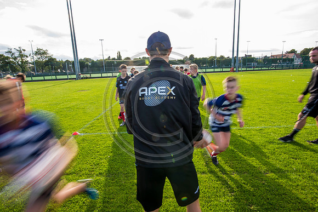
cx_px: 159
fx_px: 177
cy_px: 106
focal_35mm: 20
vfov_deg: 62.0
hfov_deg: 84.0
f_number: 16
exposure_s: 1/20
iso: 250
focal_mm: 20
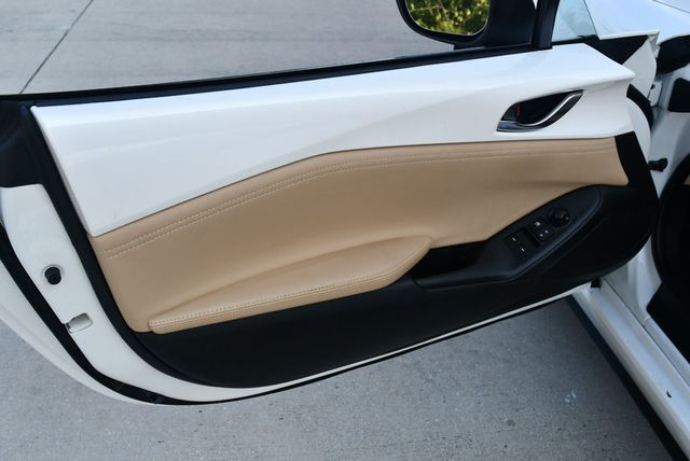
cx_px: 345
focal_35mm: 36
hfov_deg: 53.1
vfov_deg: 36.9
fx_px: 691
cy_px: 230
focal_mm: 18
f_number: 6.3
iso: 200
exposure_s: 1/250
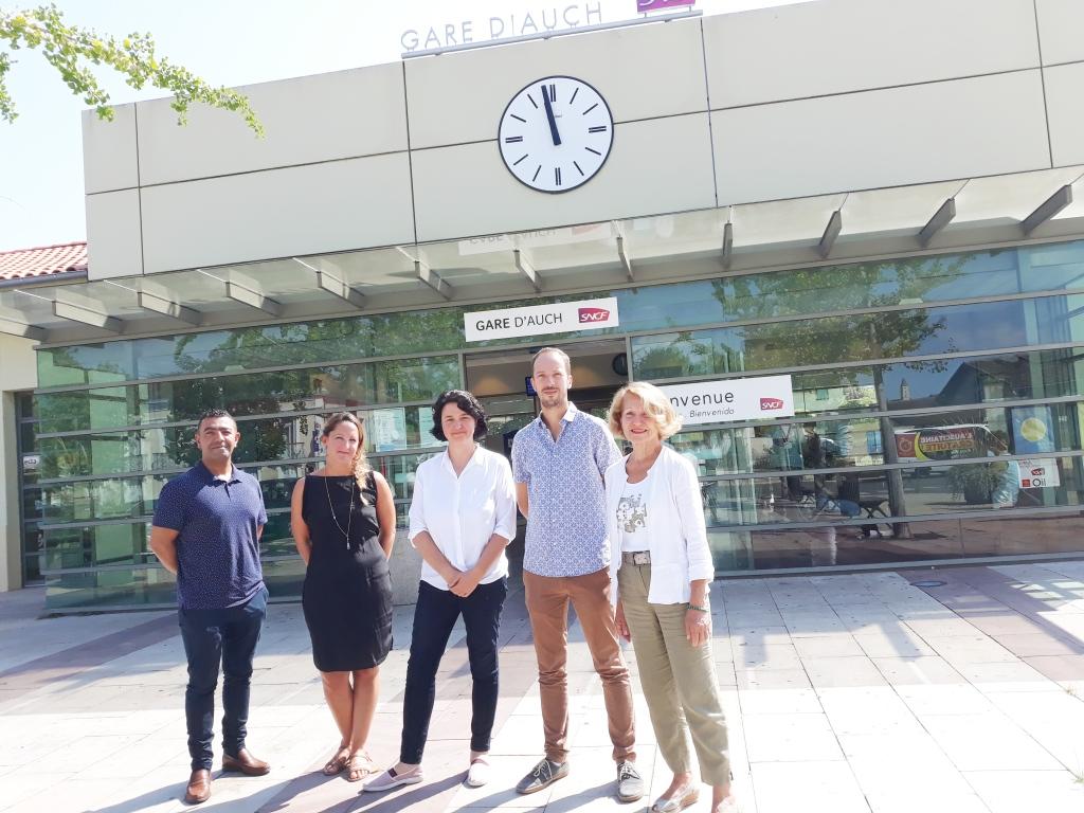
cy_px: 406
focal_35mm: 27
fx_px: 846
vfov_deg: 51.4
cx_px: 542
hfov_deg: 65.3
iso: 40
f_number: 1.7
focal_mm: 3.71
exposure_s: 1/741
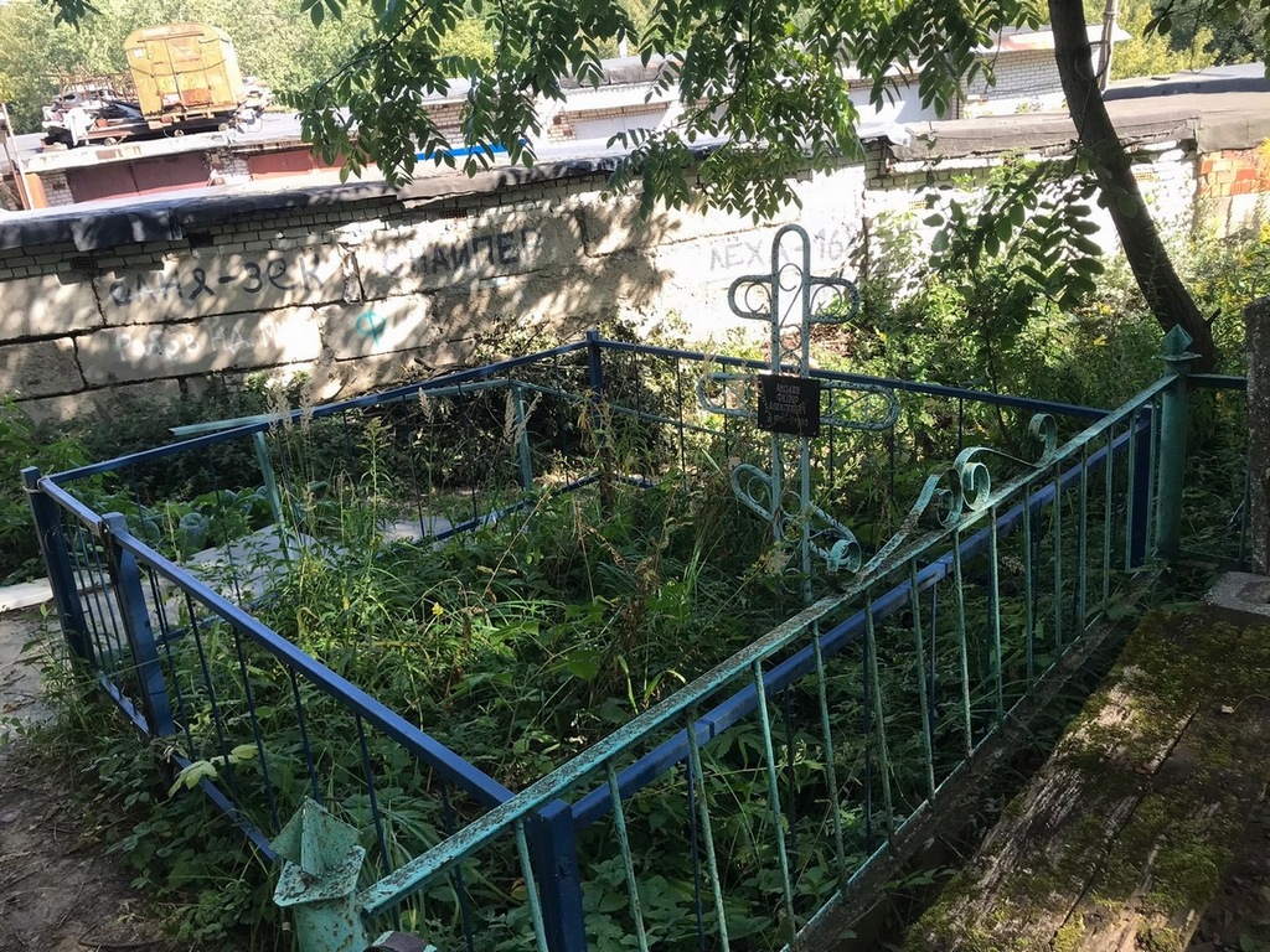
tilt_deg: -21.7
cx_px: 635
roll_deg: +7.1
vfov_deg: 49.7
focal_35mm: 28
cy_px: 476
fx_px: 1027
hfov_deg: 63.4
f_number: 1.8
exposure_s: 1/329
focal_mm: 3.99
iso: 20
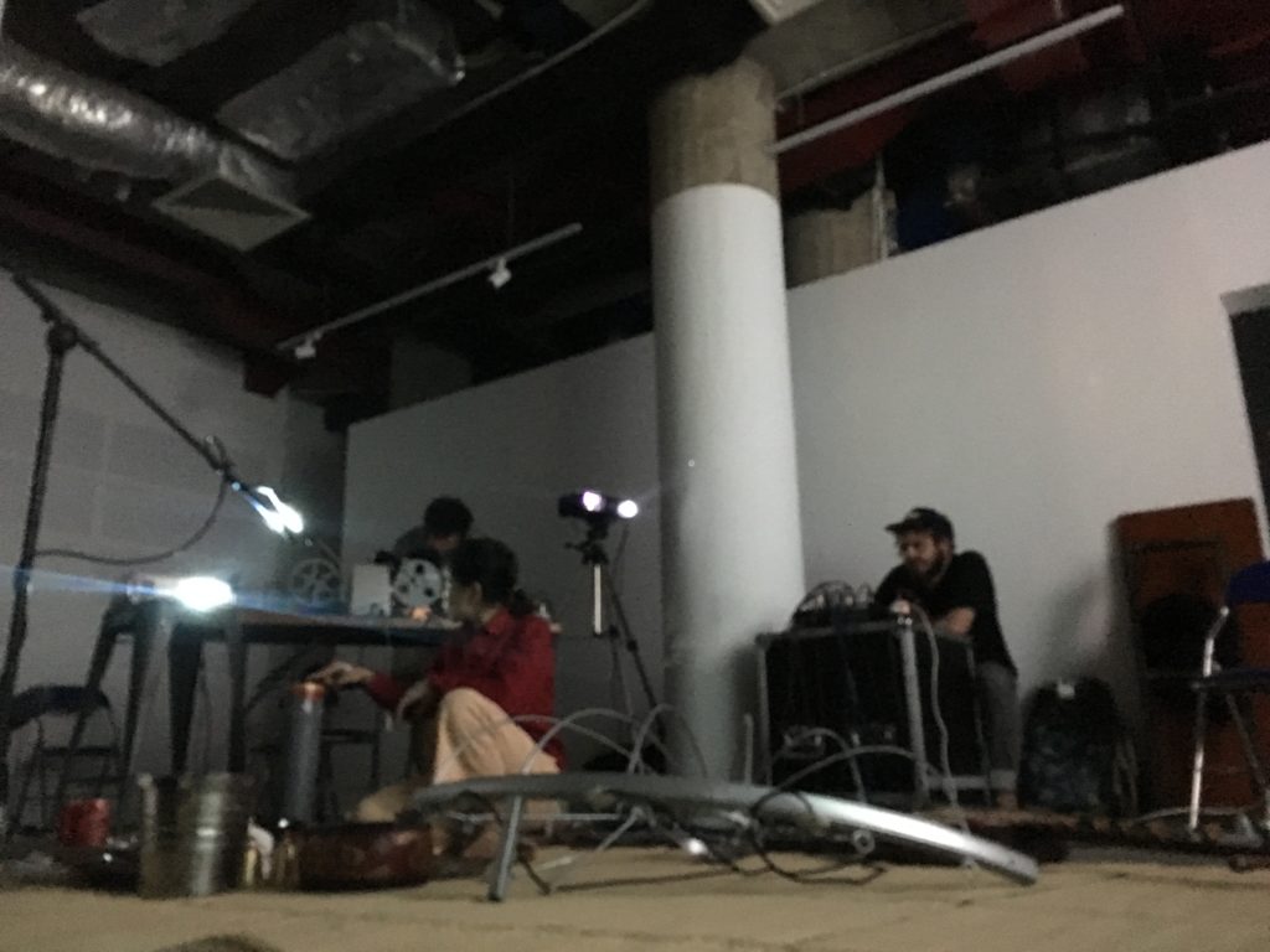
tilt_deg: +15.3
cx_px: 635
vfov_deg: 48.2
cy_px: 476
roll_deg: +2.8
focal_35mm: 29
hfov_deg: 61.7
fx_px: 1064
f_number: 2.2
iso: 800
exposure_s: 1/17
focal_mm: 4.15
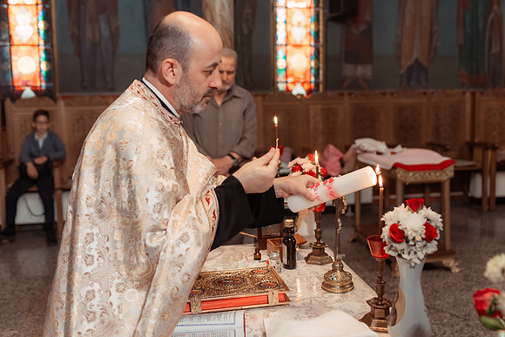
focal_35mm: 38
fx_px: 536
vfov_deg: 34.9
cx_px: 273
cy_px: 157
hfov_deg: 50.4
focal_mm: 35
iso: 1600
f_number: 2.5
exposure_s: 1/200
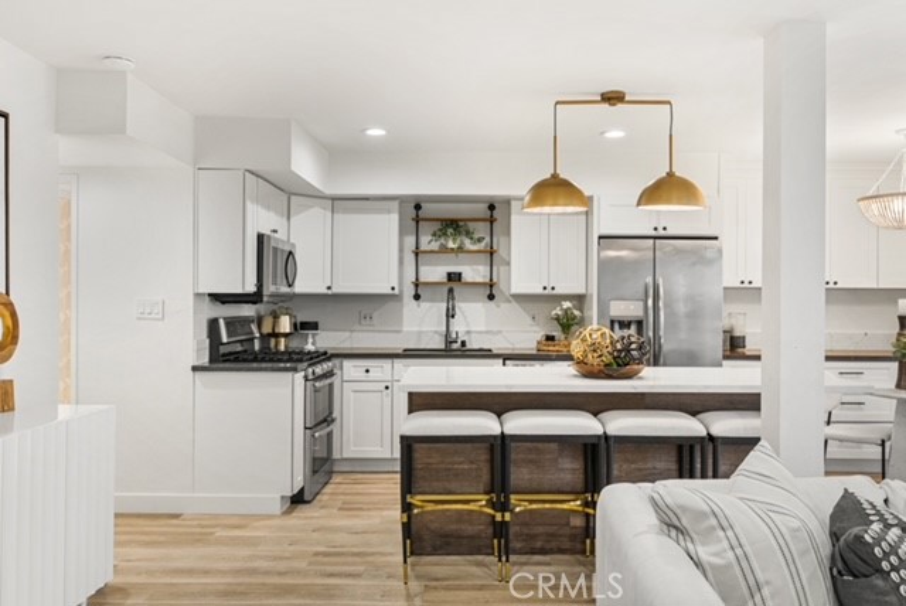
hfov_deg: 65.4
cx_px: 453
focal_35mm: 28
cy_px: 303
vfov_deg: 46.5
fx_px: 705
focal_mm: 28
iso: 100
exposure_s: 1
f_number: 8
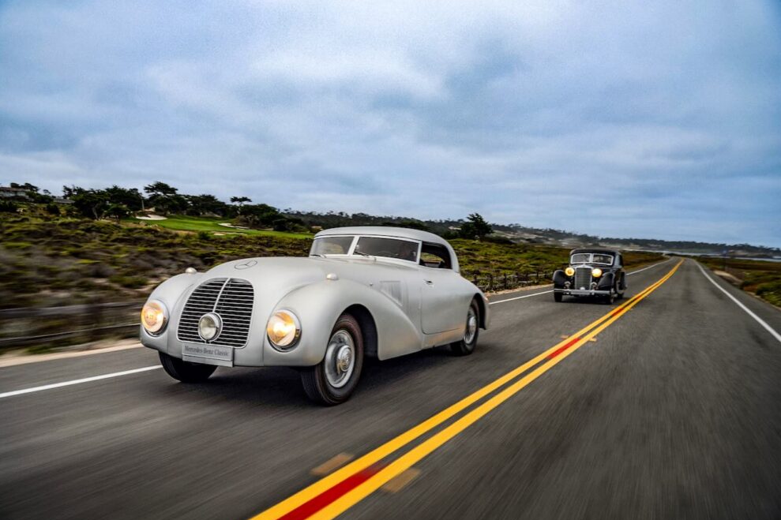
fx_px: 629
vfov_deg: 44.9
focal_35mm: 29
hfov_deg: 63.7
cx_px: 391
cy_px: 257
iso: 100
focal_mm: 28
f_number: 4
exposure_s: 1/30
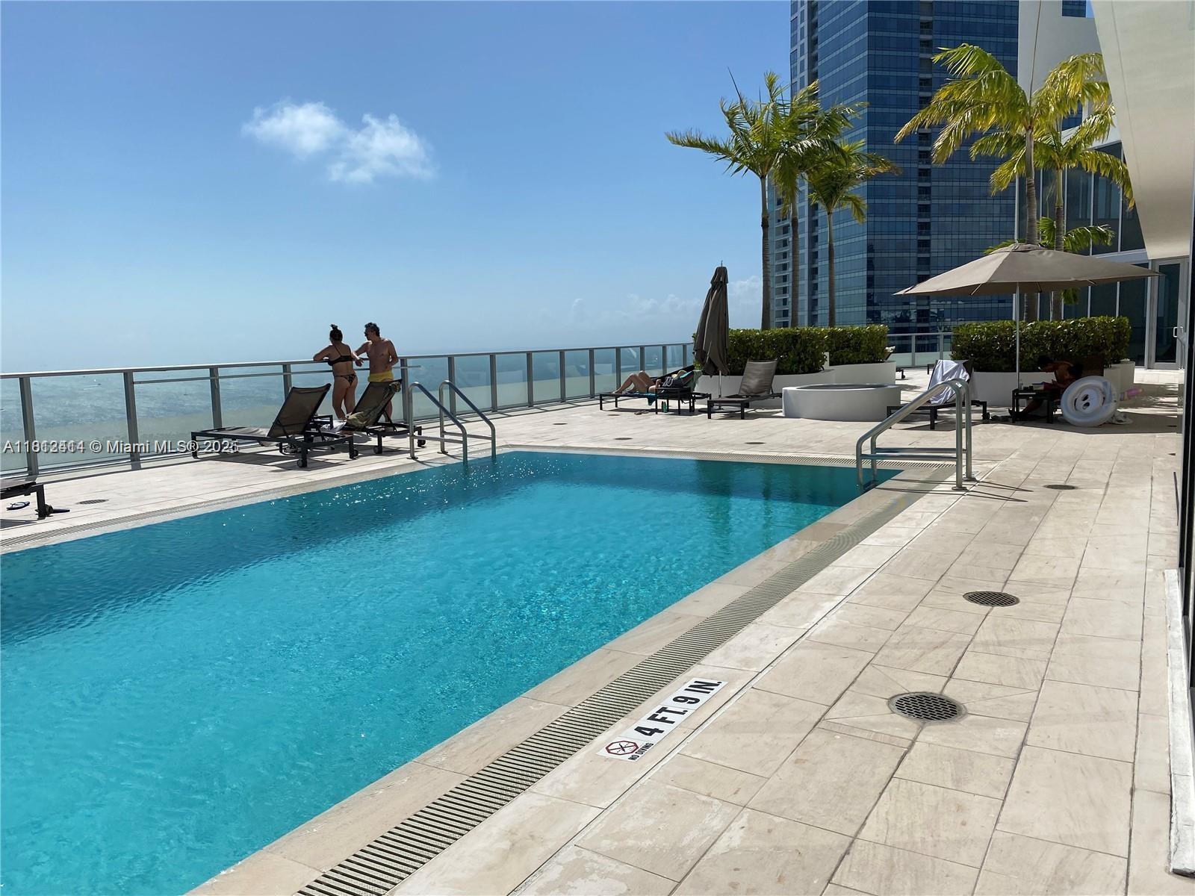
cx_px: 598
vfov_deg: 53.1
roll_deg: +1.3
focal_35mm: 26
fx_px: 898
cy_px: 448
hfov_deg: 67.3
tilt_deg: -6.8
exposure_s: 1/9615
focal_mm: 4.25
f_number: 1.8
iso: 32
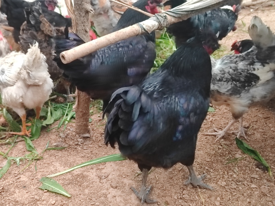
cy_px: 103
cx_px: 138
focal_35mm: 50
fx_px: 397
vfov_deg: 29.1
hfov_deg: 38.2
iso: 160
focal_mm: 5.25
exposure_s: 1/100
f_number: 1.8
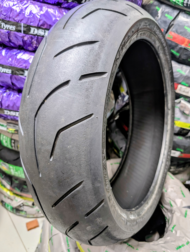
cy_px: 126
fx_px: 175
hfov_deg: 56.9
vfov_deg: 71.5
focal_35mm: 24
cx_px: 95
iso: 69
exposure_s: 1/48.6
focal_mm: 6.9
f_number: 1.68
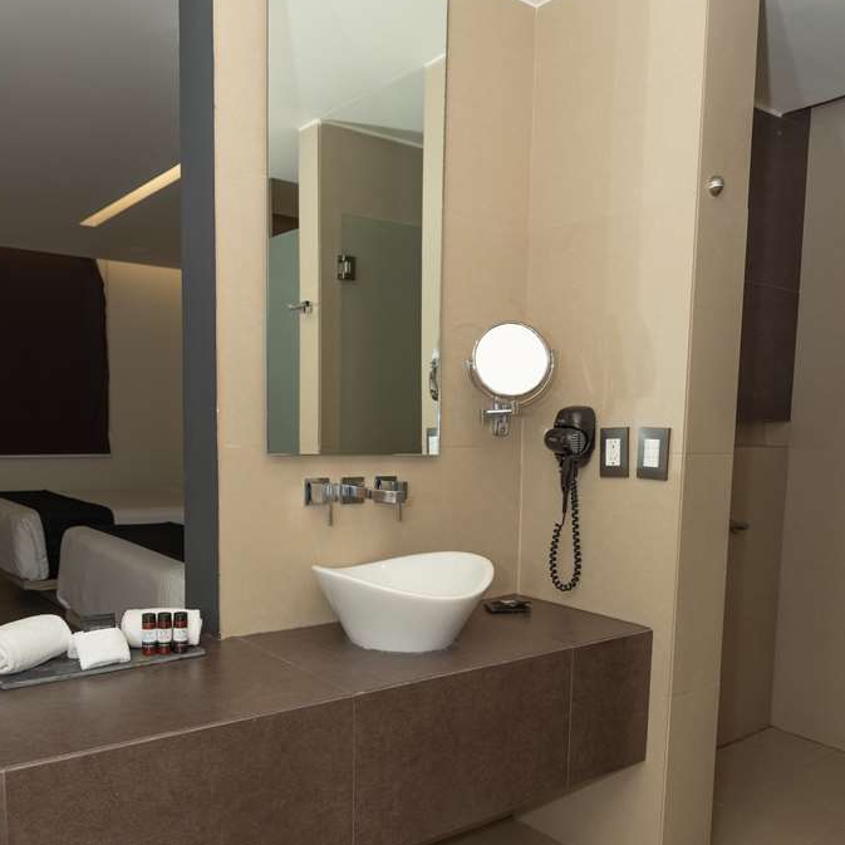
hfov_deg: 52.5
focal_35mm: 31
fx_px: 856
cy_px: 529
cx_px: 419
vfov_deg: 52.0
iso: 100
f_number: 3.5
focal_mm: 24
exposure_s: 1/125
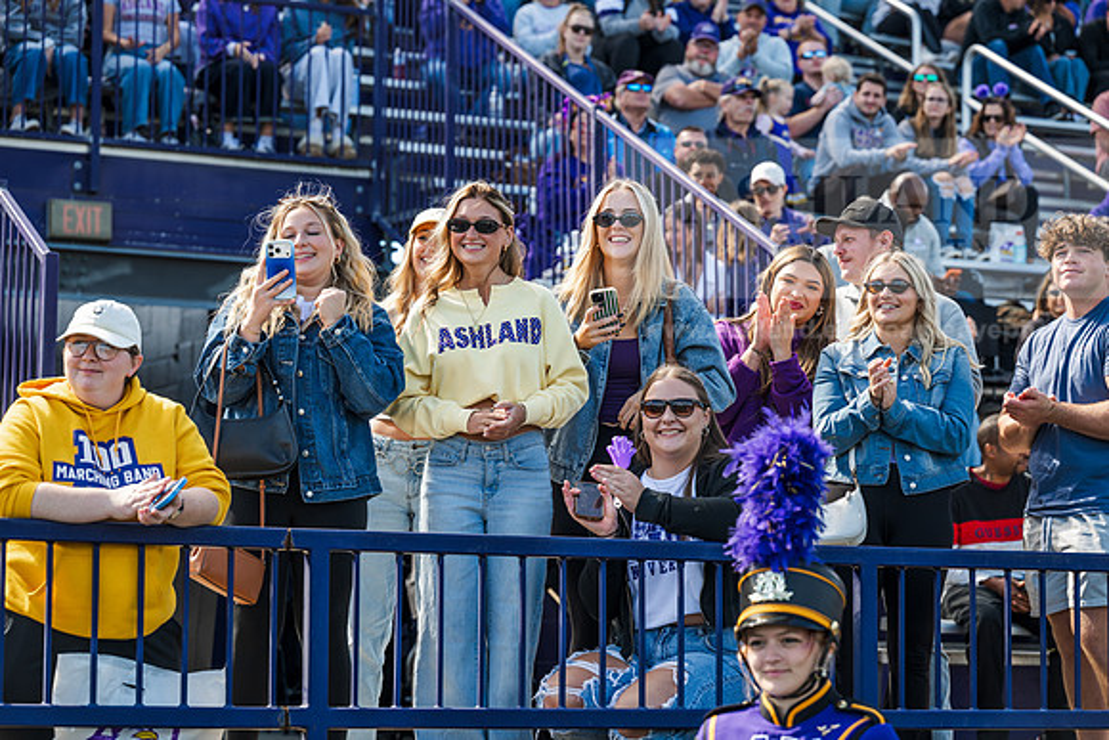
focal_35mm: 98
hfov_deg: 20.8
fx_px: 3020
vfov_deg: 14.0
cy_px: 370
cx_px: 554
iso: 125
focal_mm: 98
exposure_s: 1/320
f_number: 4
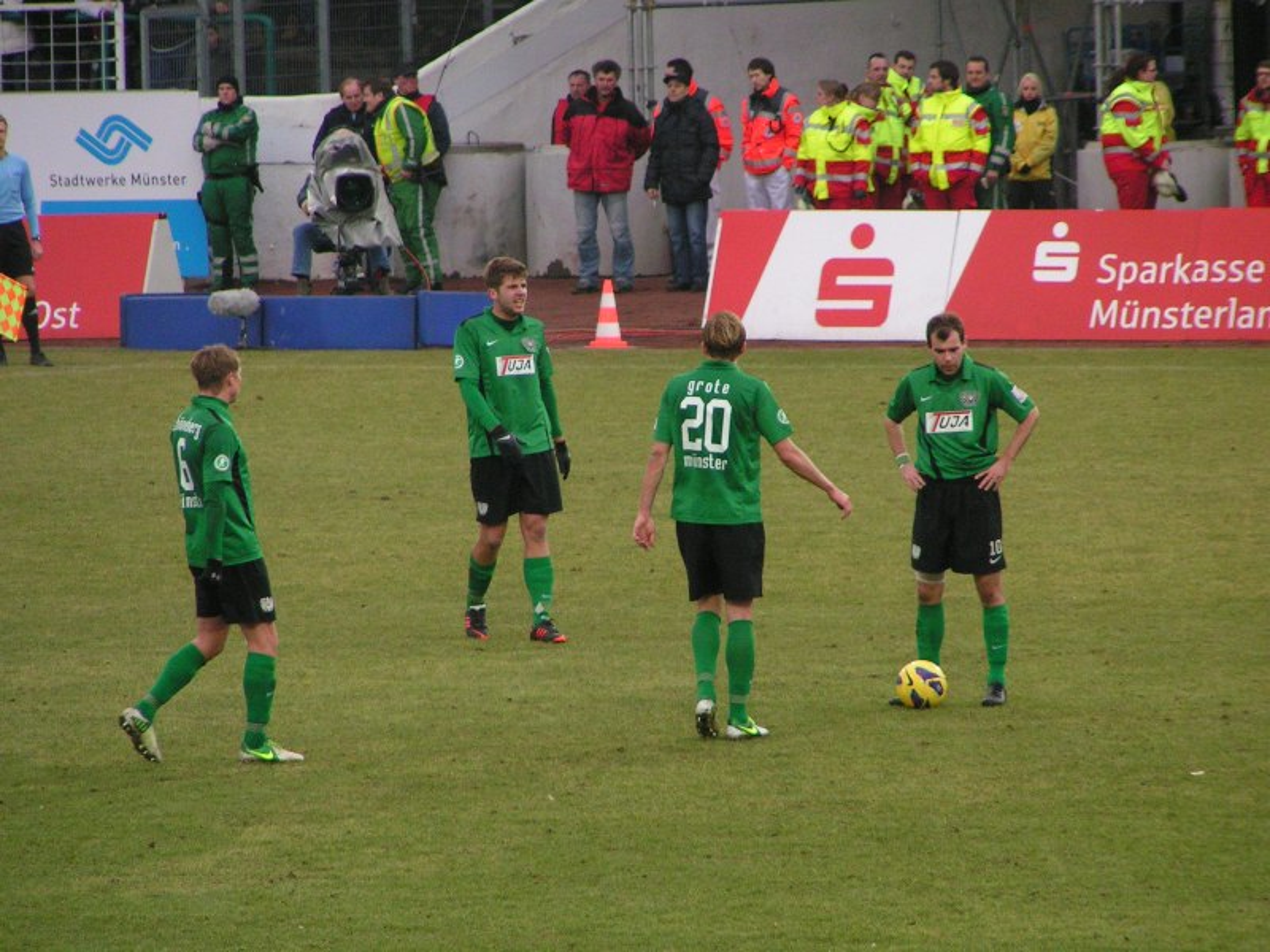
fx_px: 13942
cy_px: 476
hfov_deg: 5.2
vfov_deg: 3.9
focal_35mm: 380
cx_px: 635
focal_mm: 58
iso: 200
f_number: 3.5
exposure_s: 1/250
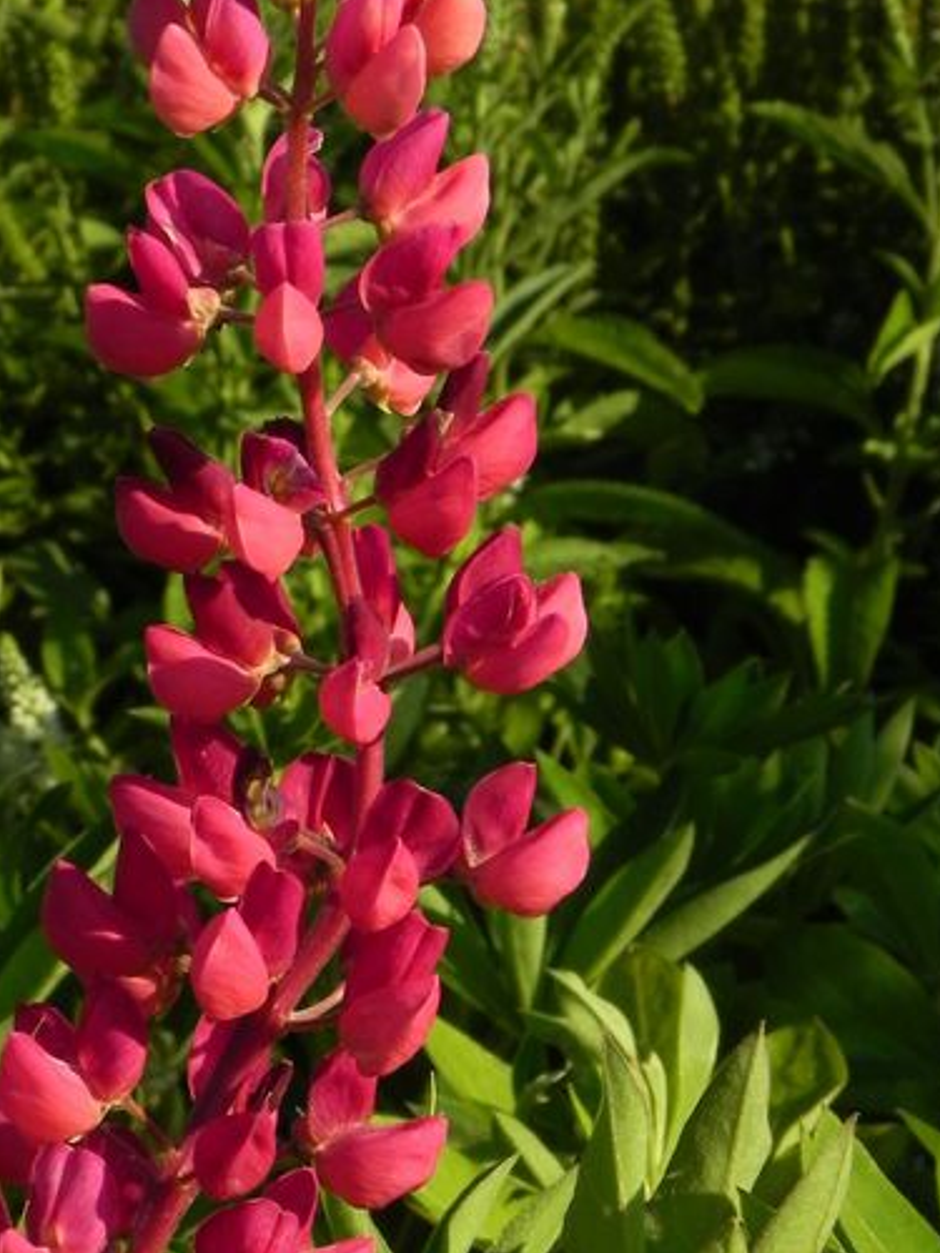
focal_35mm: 168
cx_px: 306
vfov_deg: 11.8
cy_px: 814
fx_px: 6083
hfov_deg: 8.8
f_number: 8
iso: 160
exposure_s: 1/320
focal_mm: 18.8
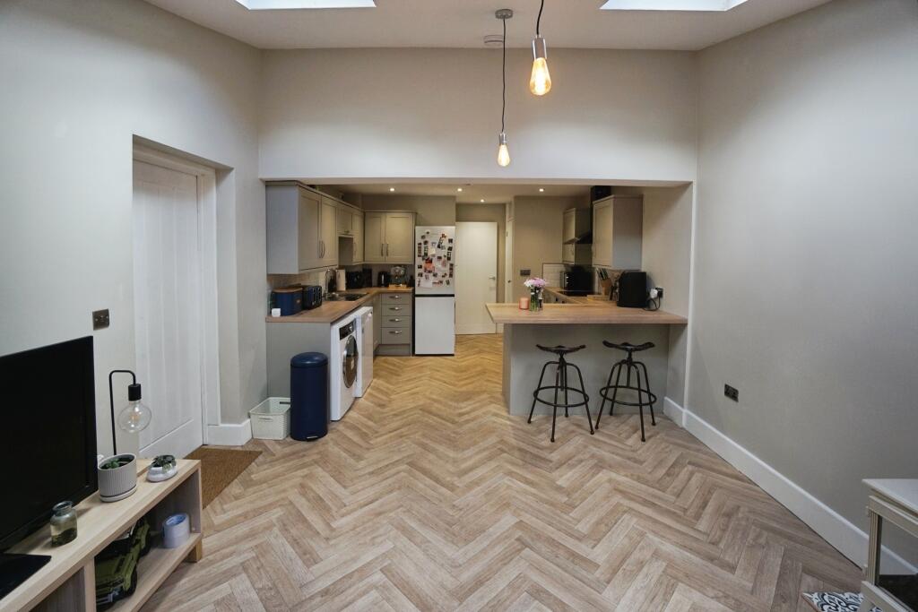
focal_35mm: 15
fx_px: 383
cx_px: 459
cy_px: 306
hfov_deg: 100.4
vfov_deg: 77.3
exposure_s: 1/160
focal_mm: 10
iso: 400
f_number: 4
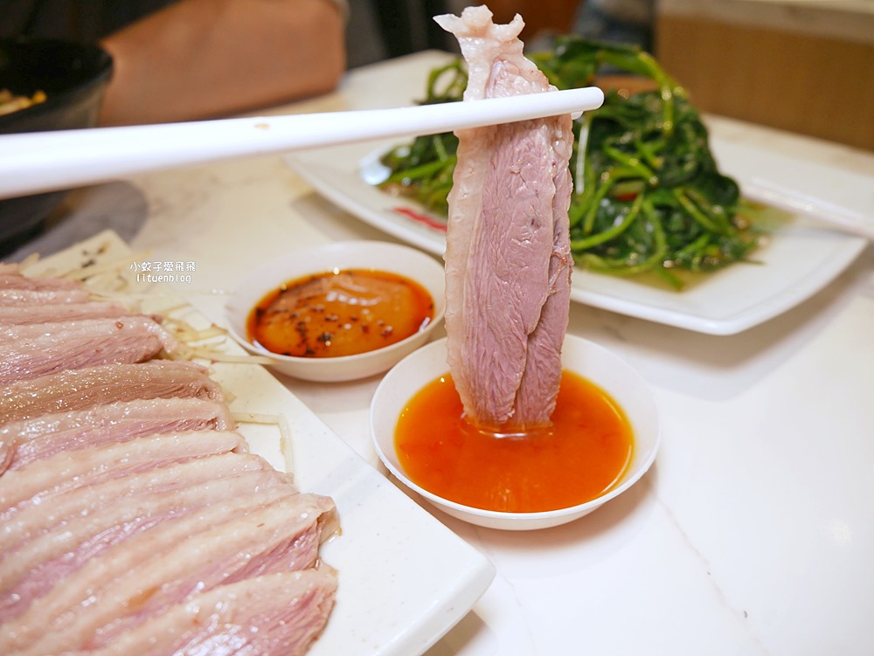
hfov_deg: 63.4
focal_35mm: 28
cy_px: 328
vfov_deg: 49.8
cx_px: 437
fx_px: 707
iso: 200
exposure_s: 1/100
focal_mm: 14
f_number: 3.5
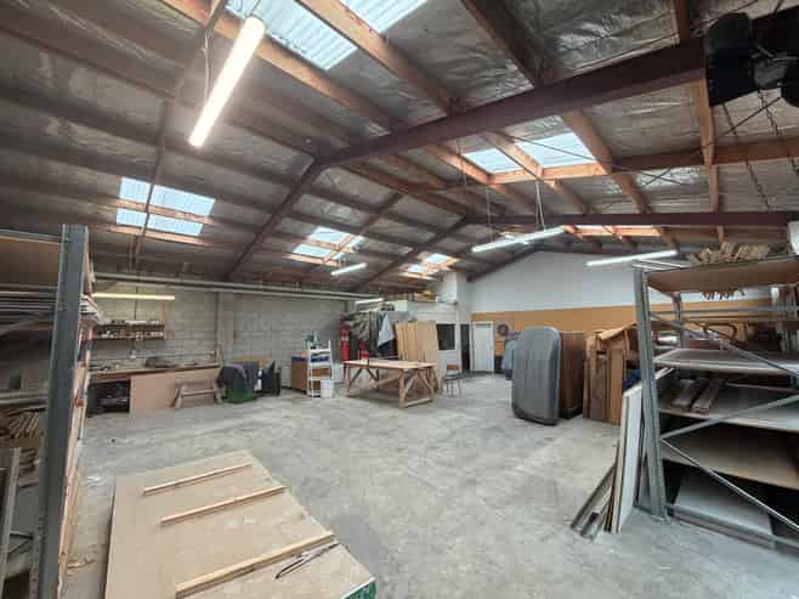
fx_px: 323
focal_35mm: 14
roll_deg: +0.4
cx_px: 400
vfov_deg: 85.6
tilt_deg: +5.9
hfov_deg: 102.1
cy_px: 300
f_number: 2.2
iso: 250
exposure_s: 1/100
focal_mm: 2.22
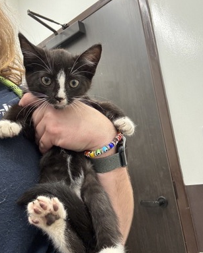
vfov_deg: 55.7
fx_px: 240
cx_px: 101
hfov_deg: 45.8
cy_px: 131
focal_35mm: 32
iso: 125
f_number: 1.9
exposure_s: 1/60
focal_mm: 2.69
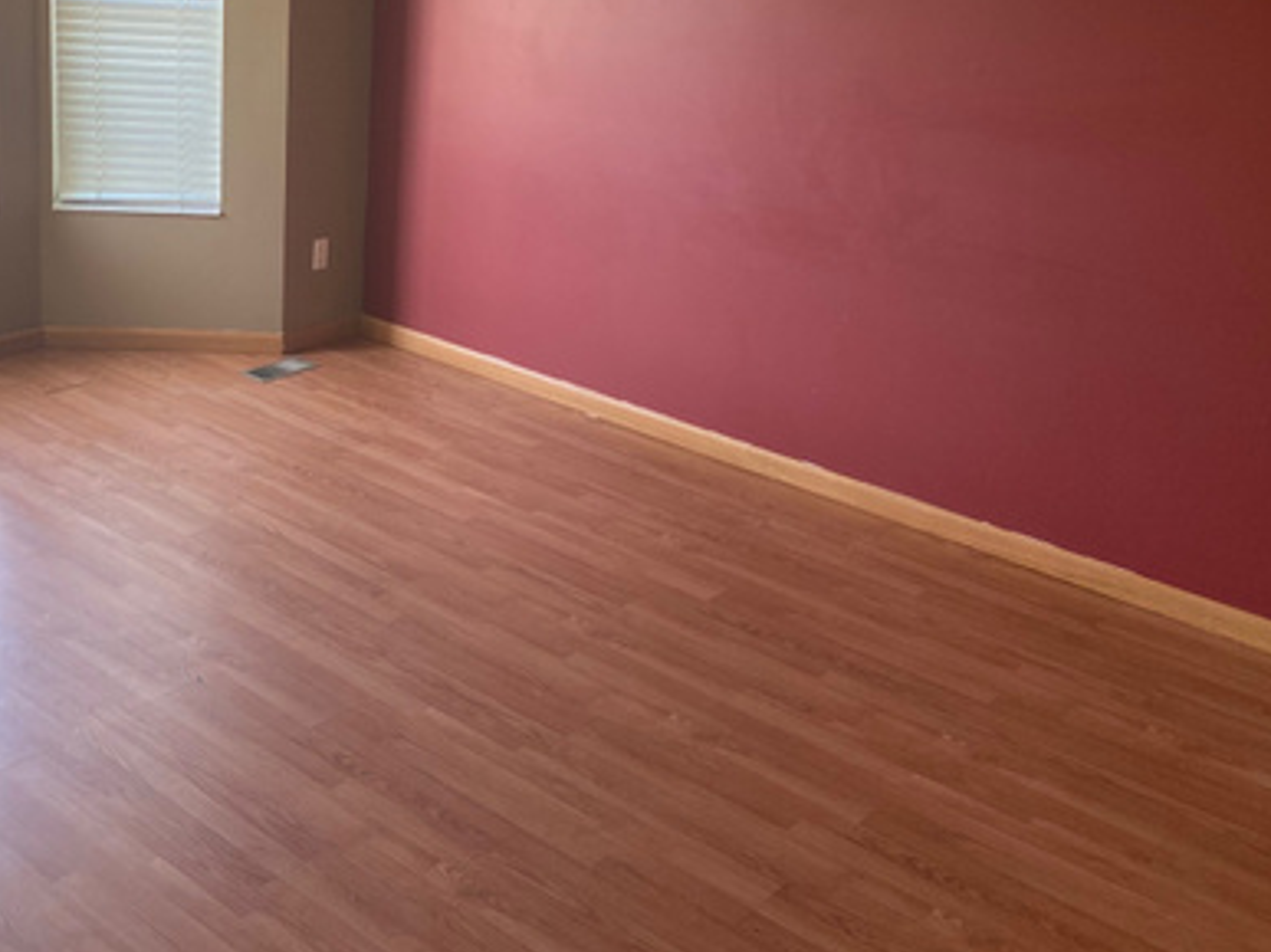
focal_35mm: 43
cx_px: 338
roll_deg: -2.0
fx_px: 1578
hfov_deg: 42.7
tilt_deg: -13.9
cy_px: 220
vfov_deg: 32.8
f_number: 1.8
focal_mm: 4.25
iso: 125
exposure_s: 1/120
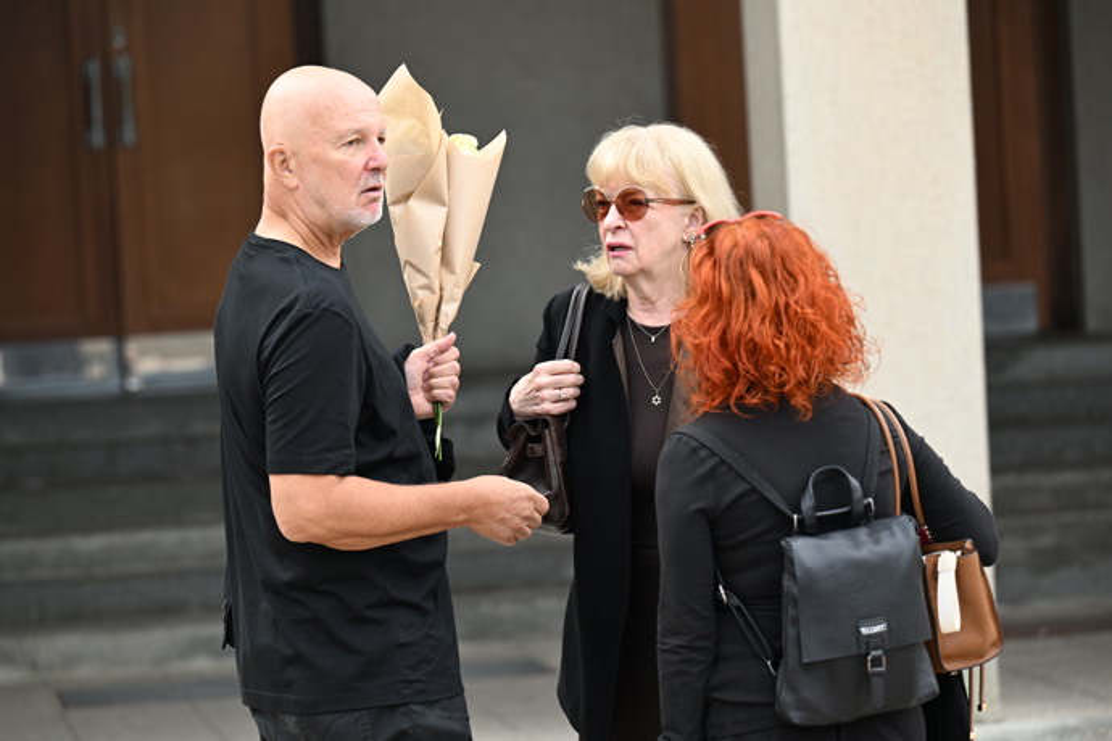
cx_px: 556
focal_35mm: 145
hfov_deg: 14.2
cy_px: 370
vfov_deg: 9.5
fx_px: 4479
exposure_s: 1/800
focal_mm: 145
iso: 500
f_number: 4
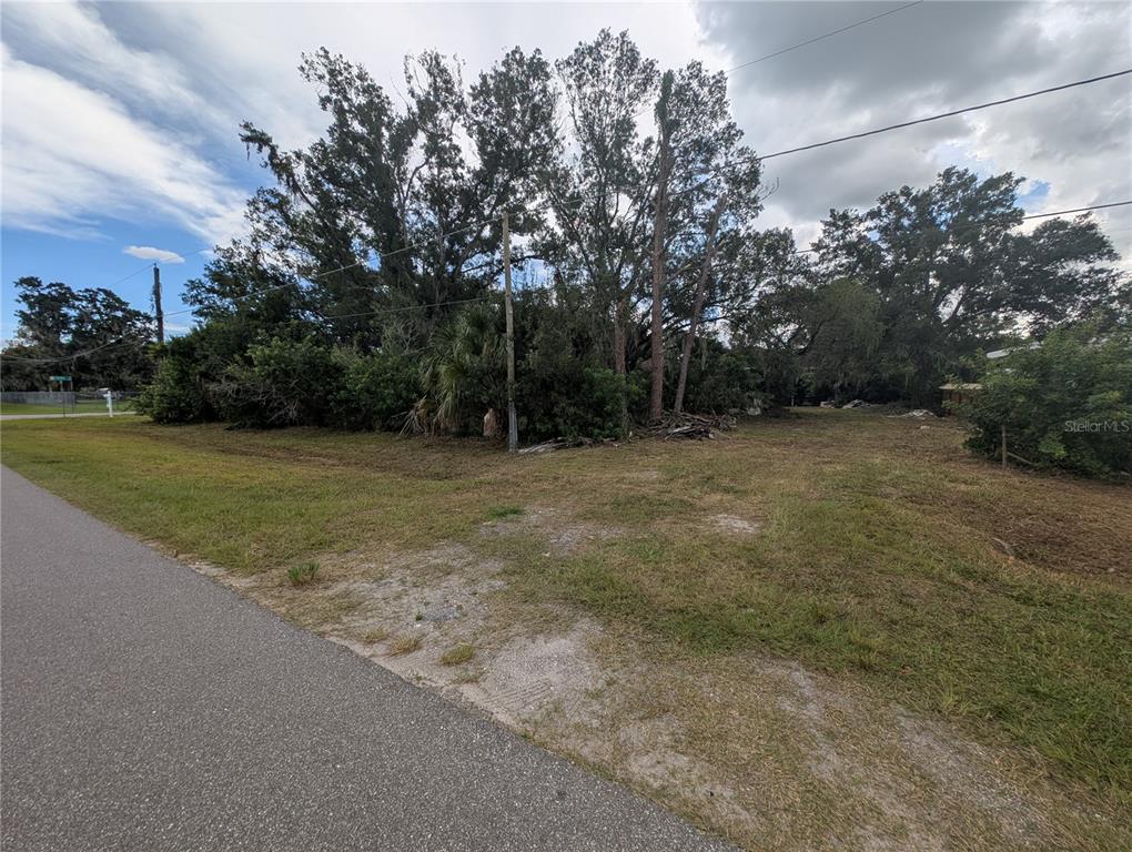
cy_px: 426
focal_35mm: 12
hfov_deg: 110.5
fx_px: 393
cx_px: 566
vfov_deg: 94.6
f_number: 1.95
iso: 43
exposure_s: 1/1361
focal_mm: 2.23
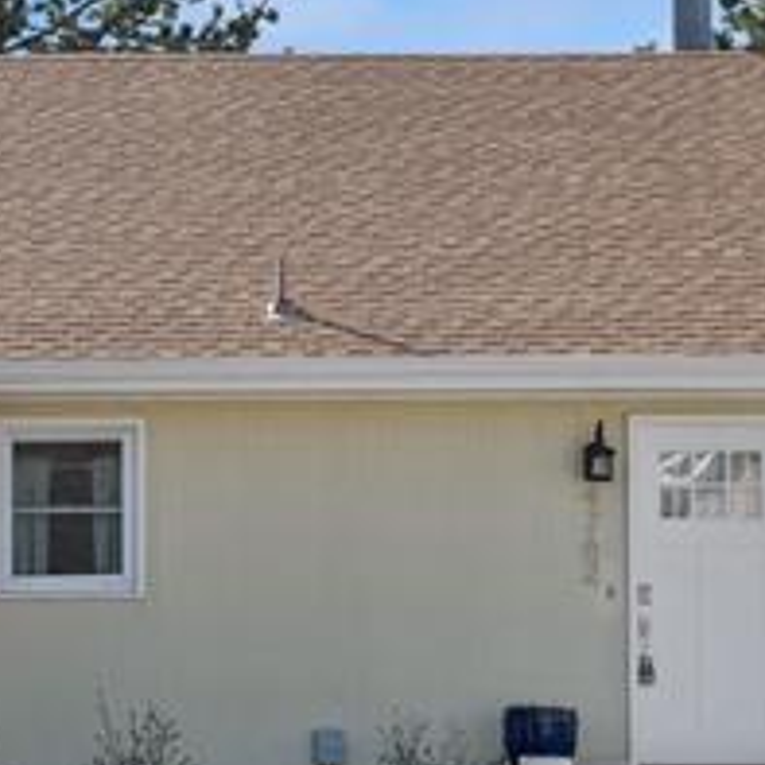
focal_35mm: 160
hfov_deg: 10.8
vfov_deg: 10.9
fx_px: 4000
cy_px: 656
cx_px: -31
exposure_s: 1/1000
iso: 400
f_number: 5.6
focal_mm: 58
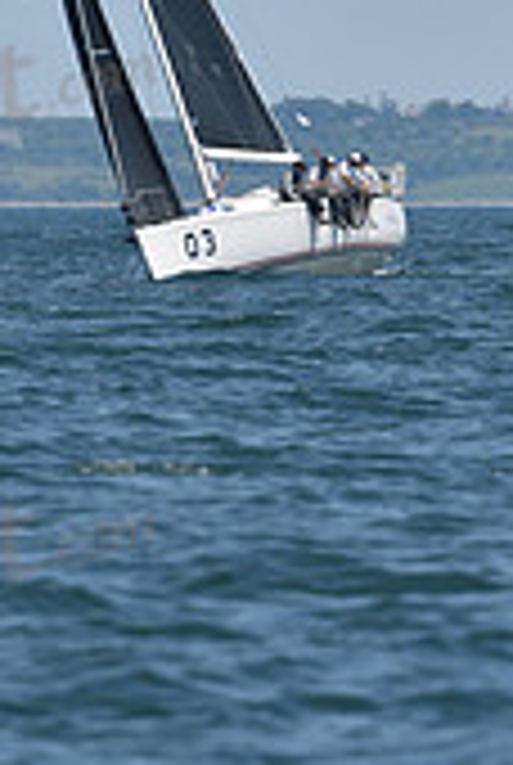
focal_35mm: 1363
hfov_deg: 1.0
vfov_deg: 1.5
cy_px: -162
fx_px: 29014
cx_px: 389
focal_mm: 400
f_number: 8
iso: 320
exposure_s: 1/1600
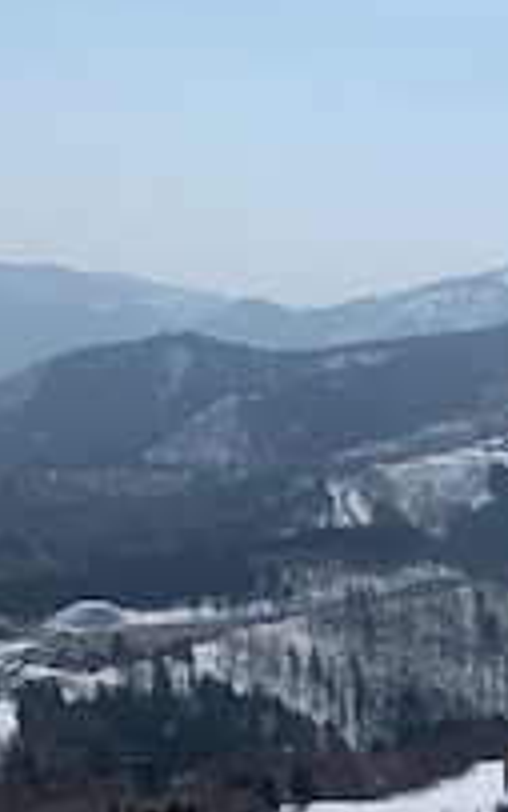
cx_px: 1016
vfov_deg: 23.0
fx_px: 1926
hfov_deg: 13.0
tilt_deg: -12.8
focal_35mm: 87
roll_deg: -2.3
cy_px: 784
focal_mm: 4.25
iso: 25
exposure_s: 1/10526
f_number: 1.8
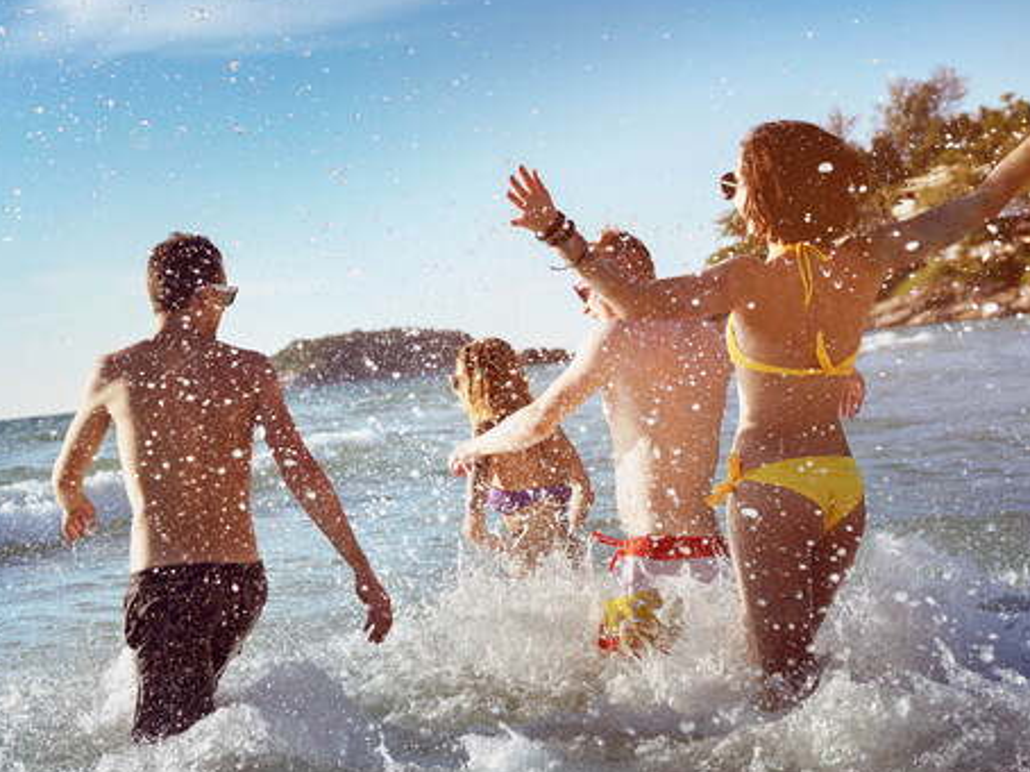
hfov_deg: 29.6
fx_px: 1933
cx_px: 340
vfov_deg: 22.6
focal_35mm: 65
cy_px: 376
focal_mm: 42
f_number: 10
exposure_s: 1/1000
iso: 100
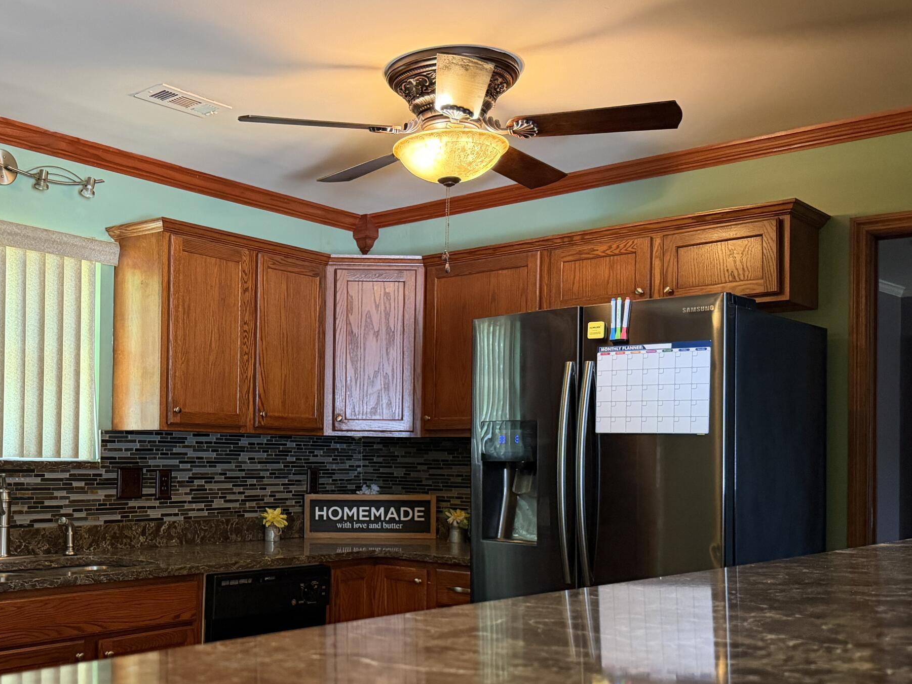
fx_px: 1054
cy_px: 448
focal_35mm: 40
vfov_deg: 35.7
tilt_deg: +0.4
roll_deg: -1.2
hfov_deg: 46.1
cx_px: 310
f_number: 1.78
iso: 640
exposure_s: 1/60
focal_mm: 6.76
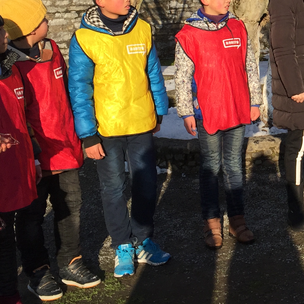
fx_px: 725
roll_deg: +1.8
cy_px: 0
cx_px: 319
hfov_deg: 22.6
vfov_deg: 22.7
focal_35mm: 73
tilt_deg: -0.2
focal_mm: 4.15
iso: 32
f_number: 2.2
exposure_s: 1/1582
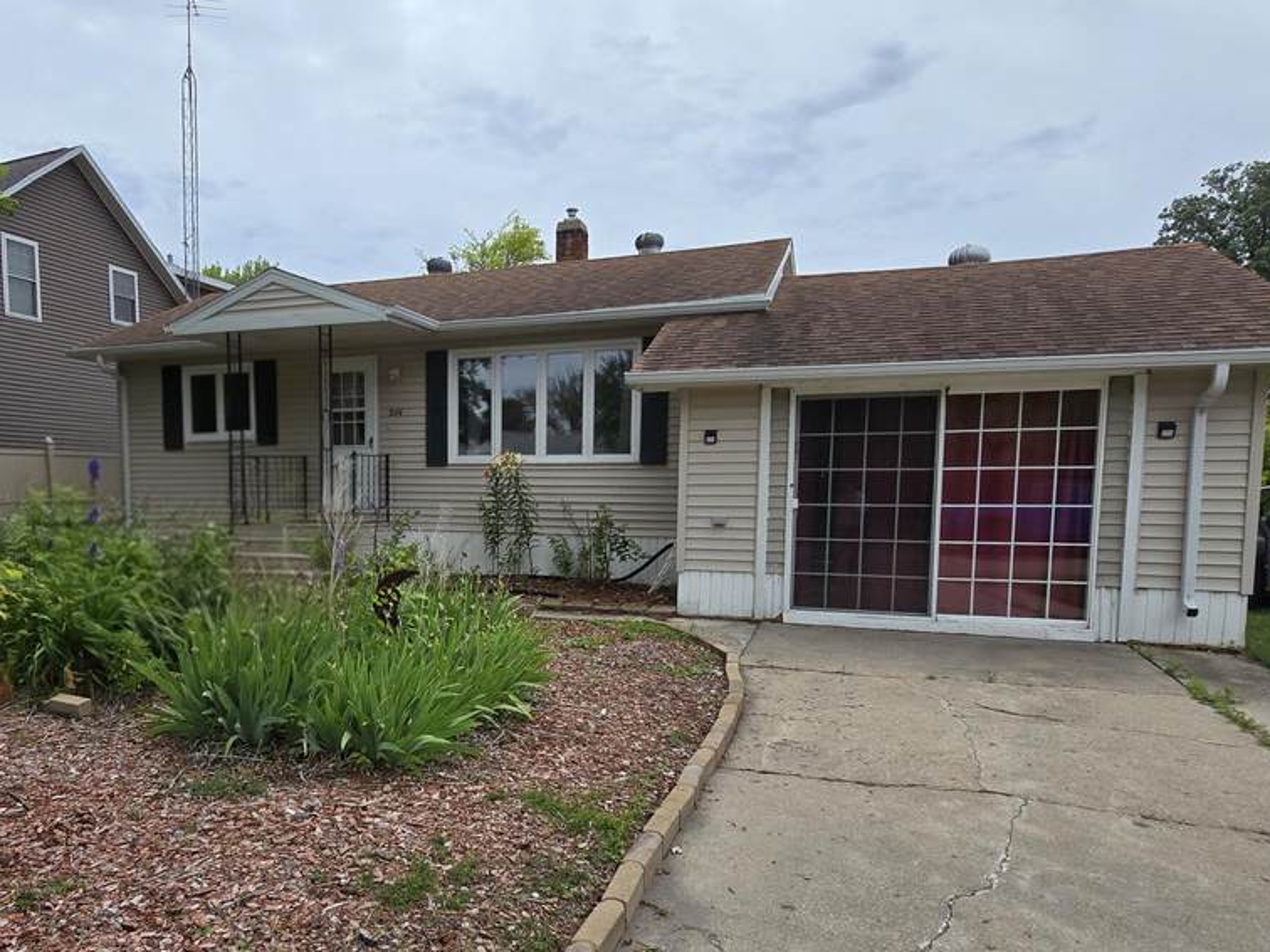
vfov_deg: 60.5
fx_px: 807
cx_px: 482
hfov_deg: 75.2
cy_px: 578
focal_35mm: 22
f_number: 2.2
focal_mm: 2.2
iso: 50
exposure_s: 1/2500
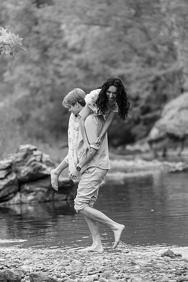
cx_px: 94
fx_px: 1567
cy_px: 141
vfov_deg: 10.3
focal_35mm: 200
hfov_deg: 6.9
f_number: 3.5
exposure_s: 1/200
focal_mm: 200
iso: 1600
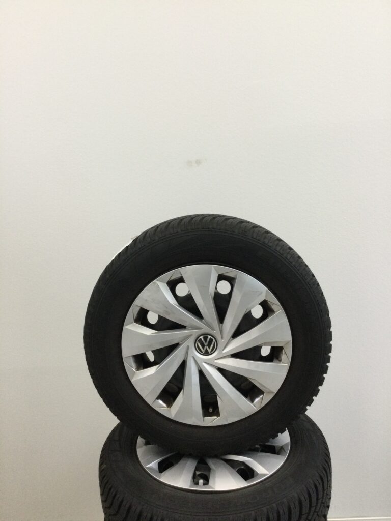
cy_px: 260
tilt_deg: -12.9
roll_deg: +5.7
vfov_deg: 58.4
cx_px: 196
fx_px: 467
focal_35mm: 31
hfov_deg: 45.4
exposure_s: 1/33
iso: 64
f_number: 2.4
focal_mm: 3.3
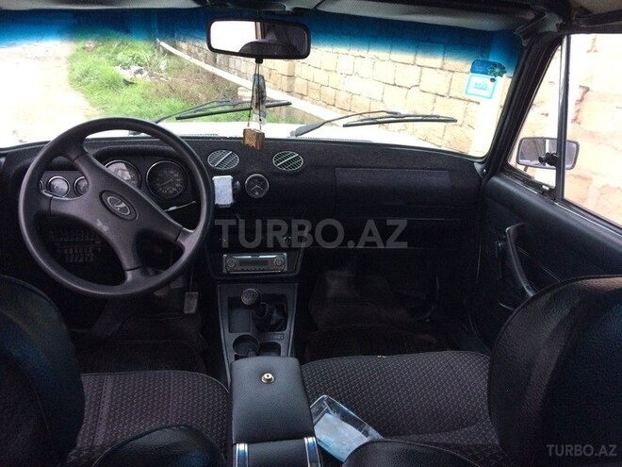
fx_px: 521
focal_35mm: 29
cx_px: 311
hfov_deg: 61.7
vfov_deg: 48.2
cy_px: 234
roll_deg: -5.5
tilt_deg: -21.0
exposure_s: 1/33
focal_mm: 4.15
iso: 250
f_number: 2.2
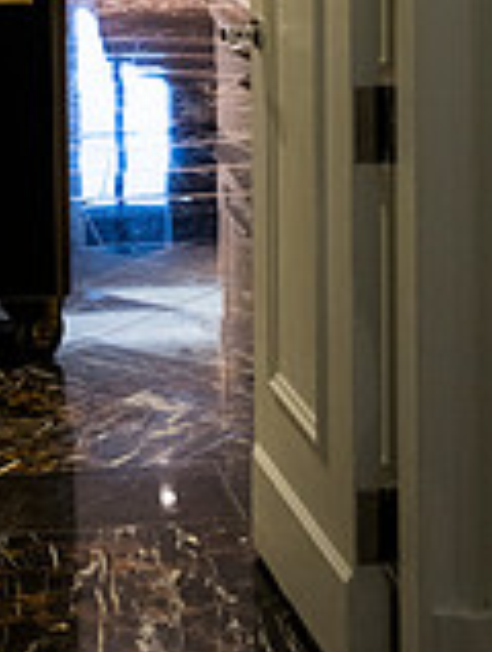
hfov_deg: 13.0
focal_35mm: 114
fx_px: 2152
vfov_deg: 16.6
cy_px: -103
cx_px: 82
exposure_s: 1/125
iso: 2000
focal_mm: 42
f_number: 3.2
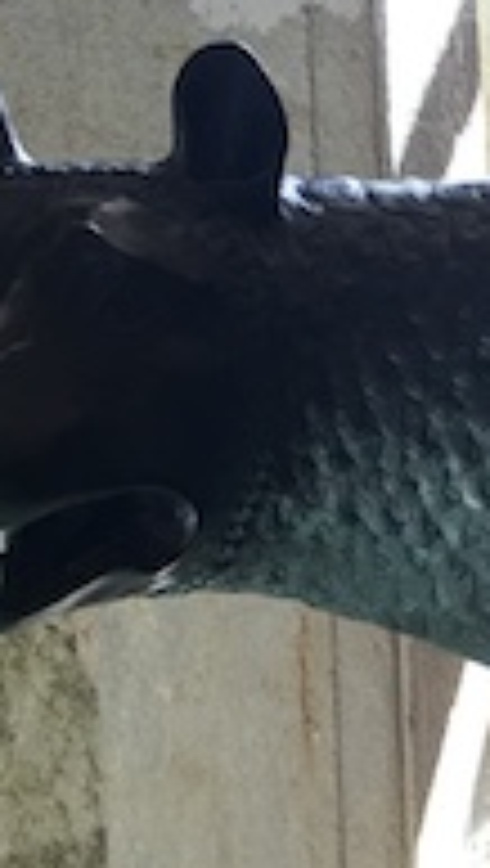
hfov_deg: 8.6
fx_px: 3017
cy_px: 832
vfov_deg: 16.1
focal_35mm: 131
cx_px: 1106
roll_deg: +0.6
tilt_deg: -8.6
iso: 50
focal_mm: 4.15
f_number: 2.2
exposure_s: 1/33
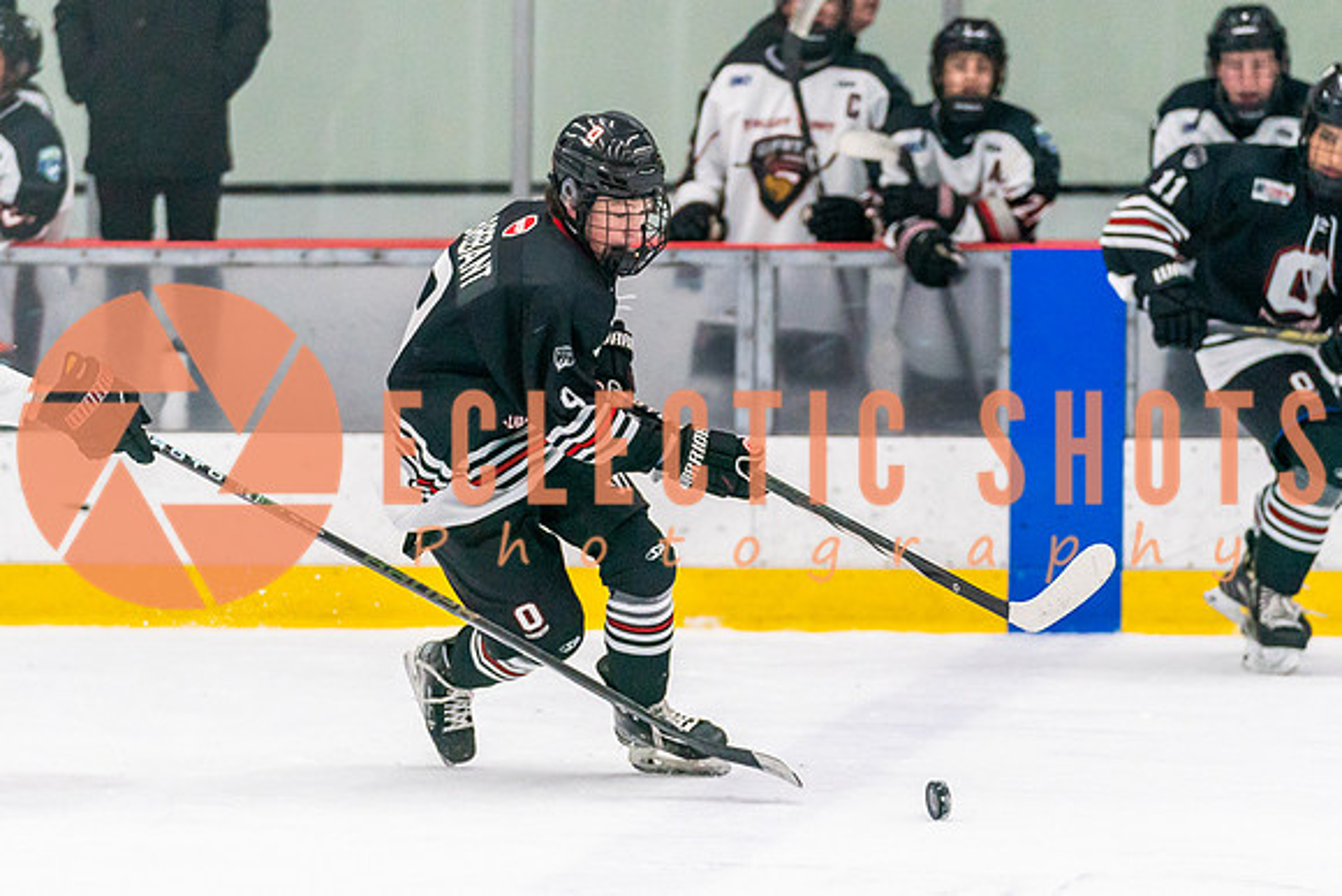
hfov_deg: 7.9
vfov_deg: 5.3
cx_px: 671
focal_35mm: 261
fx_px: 9725
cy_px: 611
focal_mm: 152
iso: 3200
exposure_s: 1/1250
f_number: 2.8
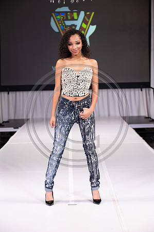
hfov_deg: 14.8
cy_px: 116
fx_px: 592
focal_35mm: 92
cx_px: 77
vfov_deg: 22.2
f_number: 5.6
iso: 2000
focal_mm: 92
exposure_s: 1/400
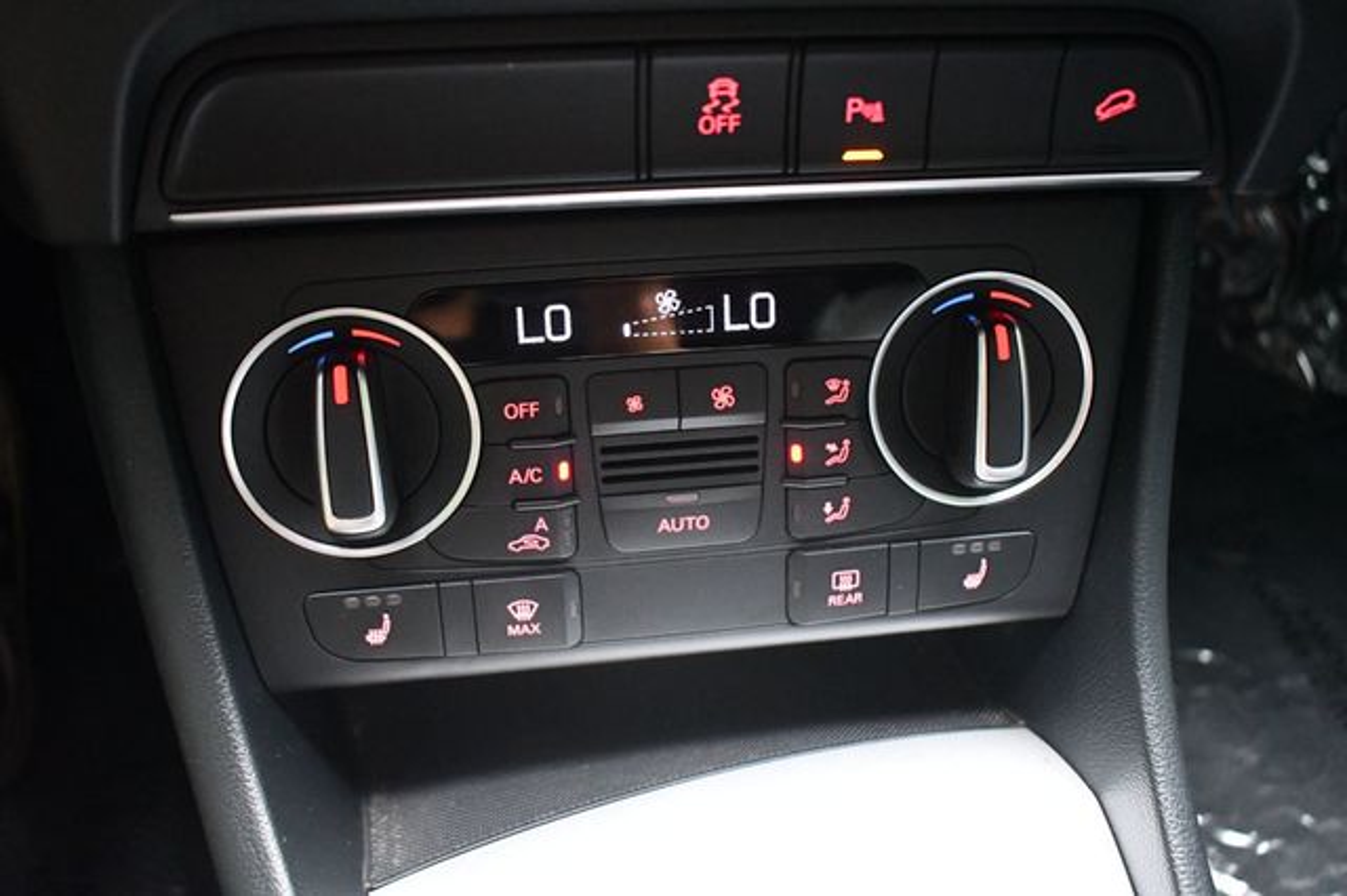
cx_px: 674
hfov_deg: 57.2
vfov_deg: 39.9
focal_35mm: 33
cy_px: 448
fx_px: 1234
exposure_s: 1/60
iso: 8000
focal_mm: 22
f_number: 3.8
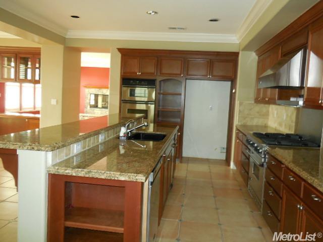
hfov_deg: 60.0
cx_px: 162
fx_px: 280
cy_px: 121
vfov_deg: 46.8
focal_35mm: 30
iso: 560
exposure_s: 1/25
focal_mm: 5.3
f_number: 3.2
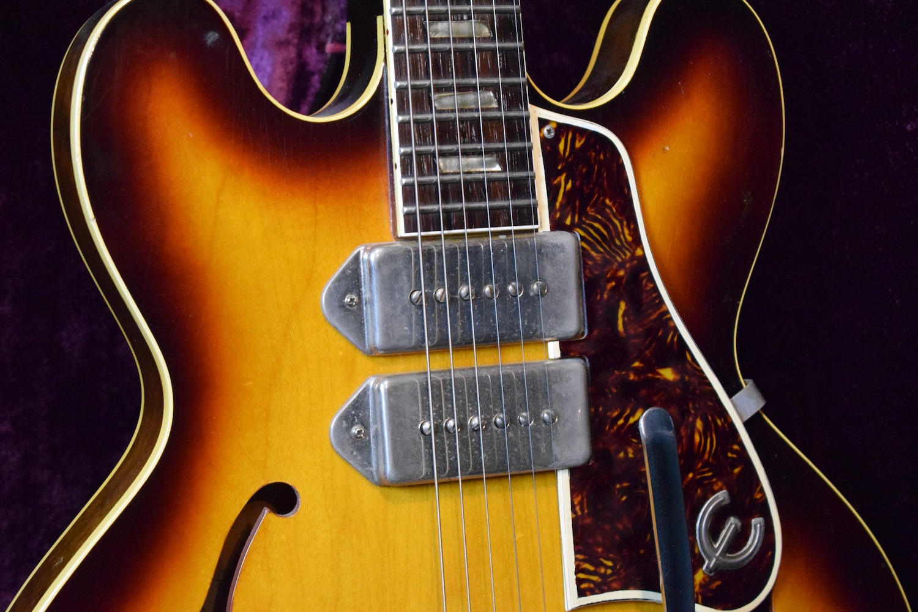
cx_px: 459
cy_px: 306
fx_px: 2104
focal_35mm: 82
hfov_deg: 24.6
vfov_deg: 16.6
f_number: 5.6
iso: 6400
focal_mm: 55
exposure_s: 1/60
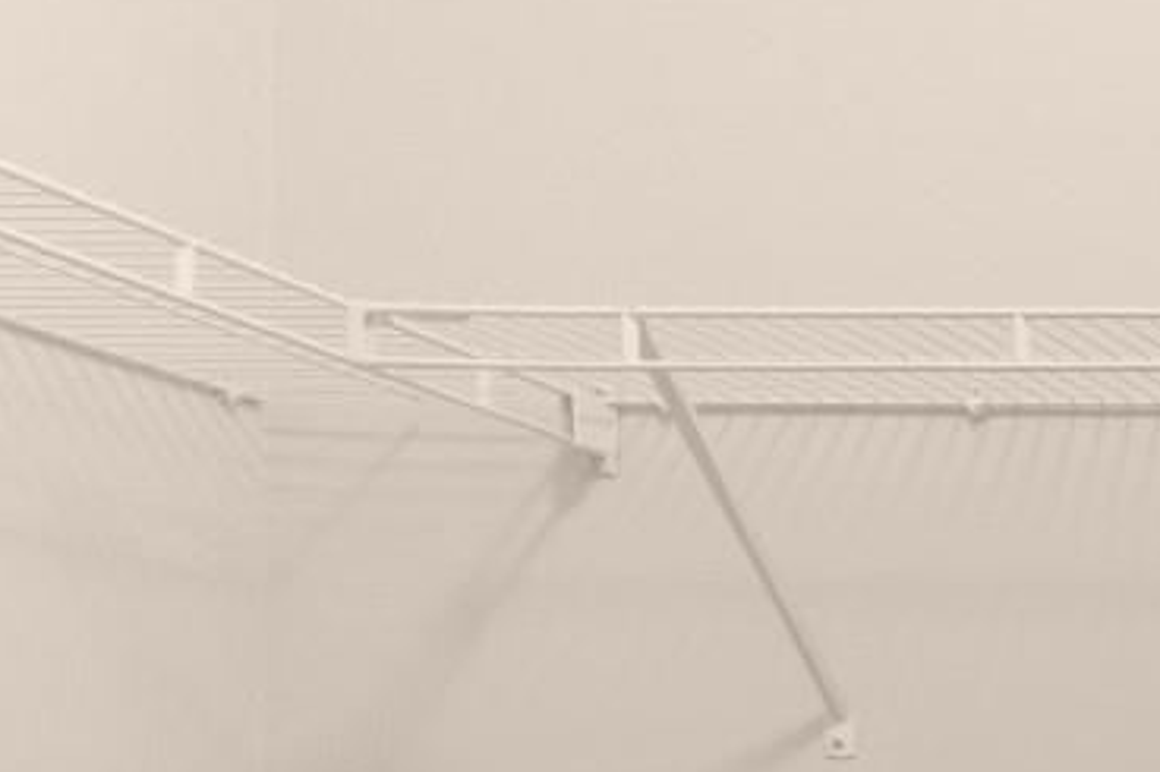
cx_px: 2065
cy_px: 948
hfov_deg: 21.1
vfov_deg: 19.3
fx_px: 2126
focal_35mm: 66
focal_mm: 10
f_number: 4.5
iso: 100
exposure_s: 1/3
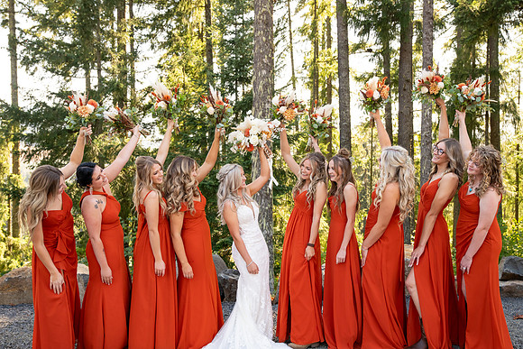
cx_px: 262
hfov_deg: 48.4
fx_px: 581
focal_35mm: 40
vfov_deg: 33.4
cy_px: 174
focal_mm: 40
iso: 640
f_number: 5
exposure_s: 1/320
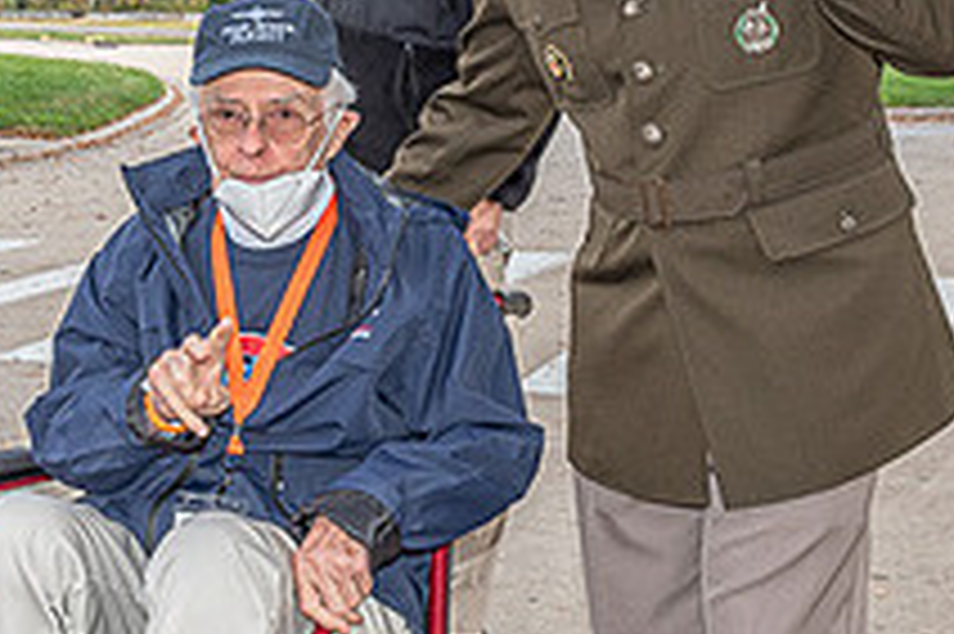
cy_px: 167
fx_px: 2304
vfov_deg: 15.6
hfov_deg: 23.2
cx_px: 272
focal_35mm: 87
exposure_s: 1/250
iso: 500
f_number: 9
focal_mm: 27
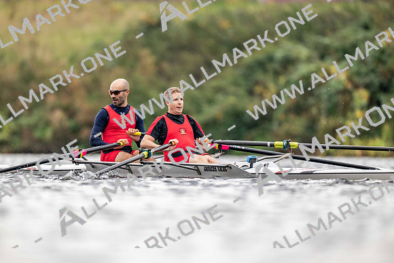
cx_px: 197
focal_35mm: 600
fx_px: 6568
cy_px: 132
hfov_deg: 3.4
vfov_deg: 2.3
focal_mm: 600
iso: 2500
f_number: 4
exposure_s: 1/2500
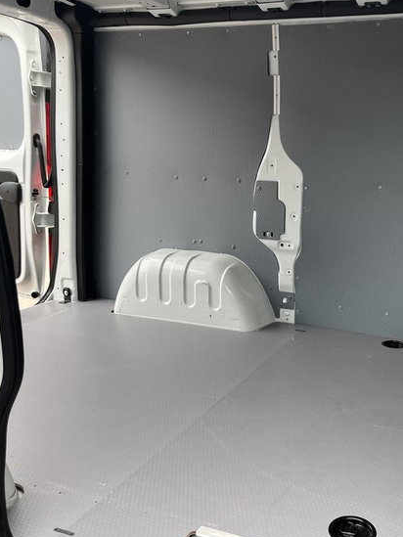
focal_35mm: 36
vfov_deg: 51.3
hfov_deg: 38.5
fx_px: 559
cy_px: 273
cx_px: 307
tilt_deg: -12.7
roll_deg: -2.3
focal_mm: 5.1
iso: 50
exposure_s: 1/367
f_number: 1.6
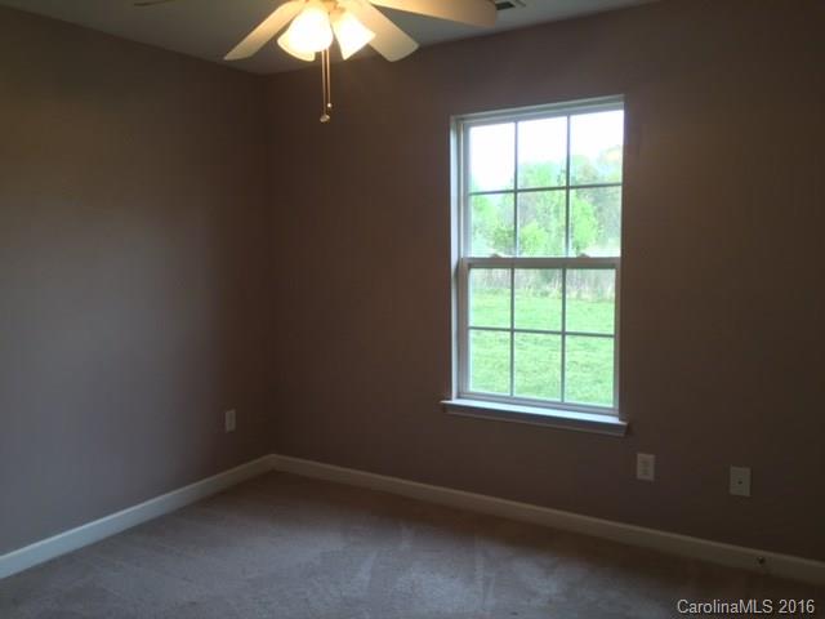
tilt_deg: -5.6
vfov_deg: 48.2
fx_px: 691
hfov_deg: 61.7
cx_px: 412
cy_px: 310
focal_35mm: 29
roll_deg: +0.2
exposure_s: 1/30
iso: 32
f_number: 2.2
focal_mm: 4.15
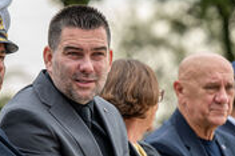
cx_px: 73
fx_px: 2256
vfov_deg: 4.0
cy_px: 155
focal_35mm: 346
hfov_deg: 6.0
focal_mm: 135
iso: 64
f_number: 3.2
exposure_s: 1/320
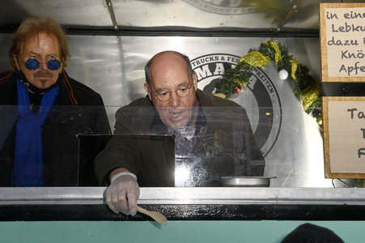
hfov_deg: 35.7
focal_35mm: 56
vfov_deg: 24.2
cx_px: 182
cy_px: 122
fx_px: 567
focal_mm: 56
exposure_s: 1/100
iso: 1600
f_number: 8
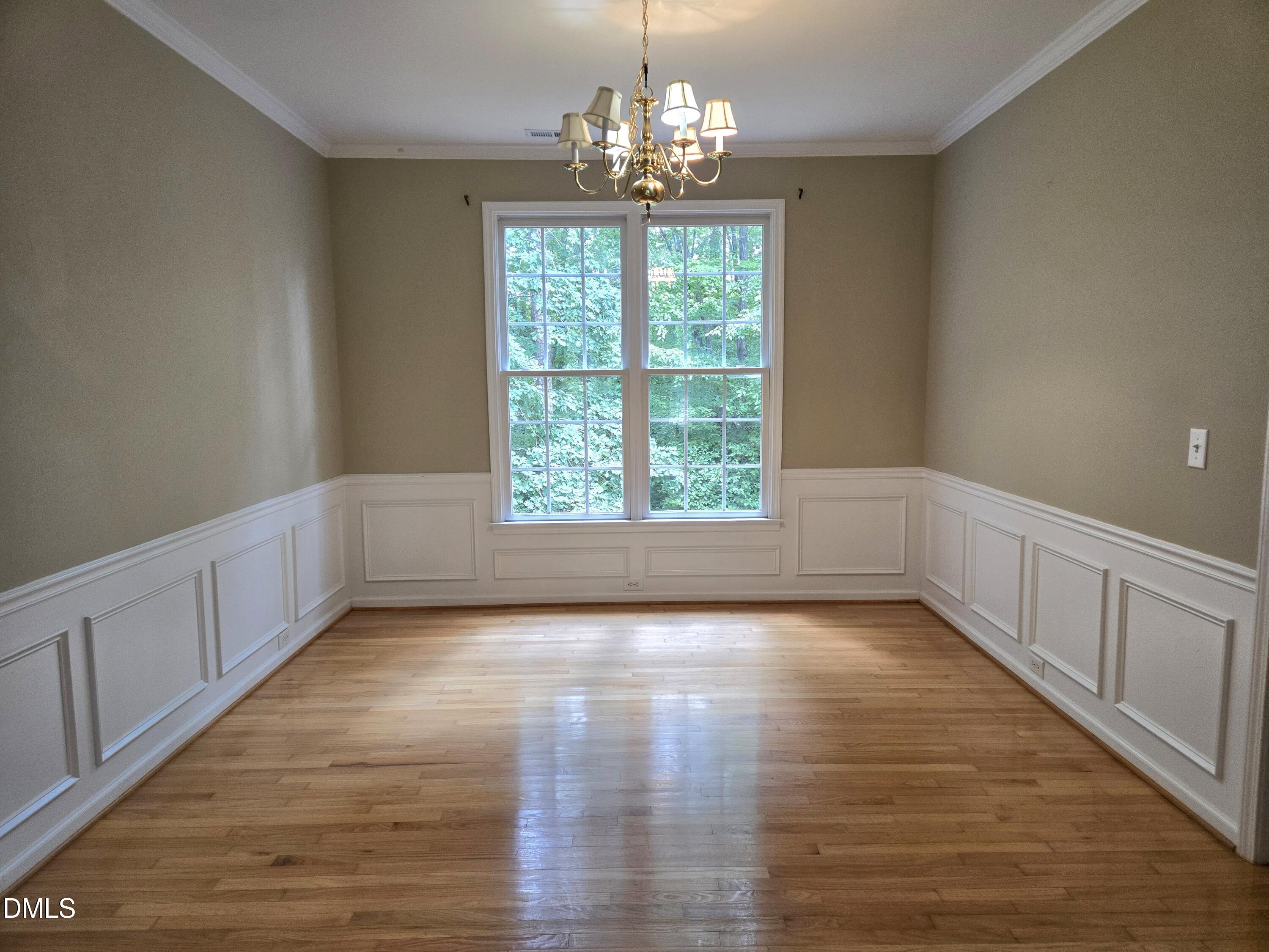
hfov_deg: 73.9
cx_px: 634
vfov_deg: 58.9
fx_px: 843
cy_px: 476
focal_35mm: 23
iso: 250
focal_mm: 5.4
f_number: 1.8
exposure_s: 1/120
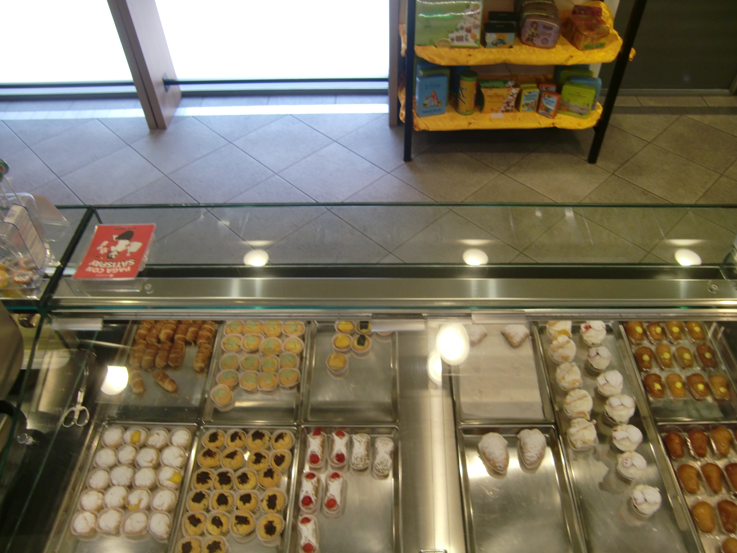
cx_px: 368
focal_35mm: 28
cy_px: 276
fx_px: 596
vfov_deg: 49.7
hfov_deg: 63.4
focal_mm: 4.9
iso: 100
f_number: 2.6
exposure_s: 1/80
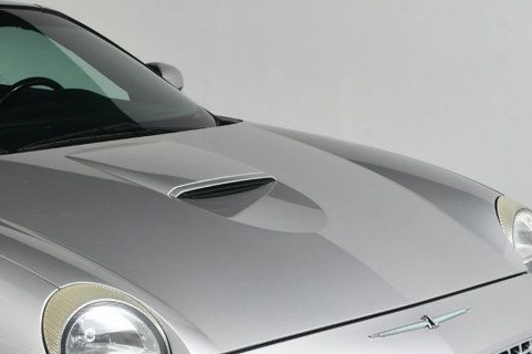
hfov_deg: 23.8
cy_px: 294
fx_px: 1226
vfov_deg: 16.3
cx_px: 48
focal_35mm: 83
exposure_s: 1/160
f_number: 11
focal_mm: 26
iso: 100
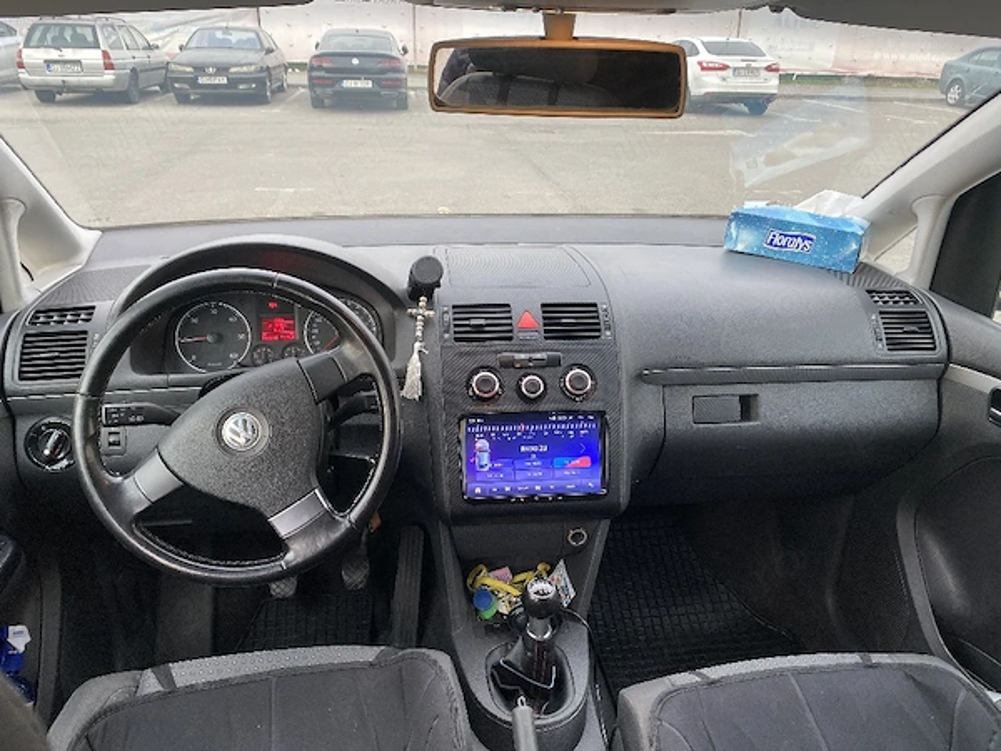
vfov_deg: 53.1
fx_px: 752
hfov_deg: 67.3
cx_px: 500
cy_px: 376
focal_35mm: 26
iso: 100
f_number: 1.8
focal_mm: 4.25
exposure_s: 1/122
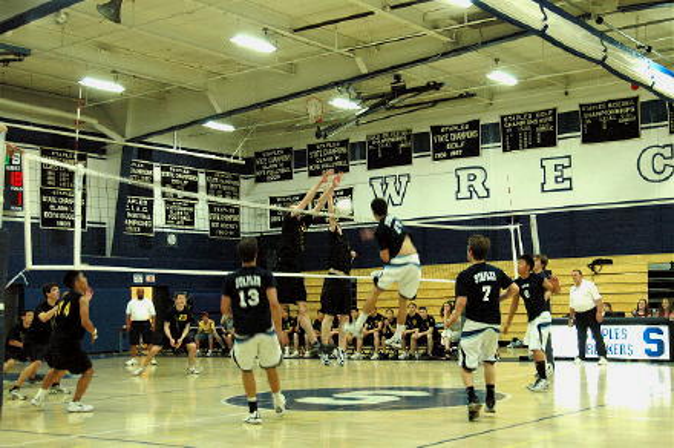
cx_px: 337
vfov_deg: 25.7
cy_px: 224
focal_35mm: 52
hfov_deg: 37.9
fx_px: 981
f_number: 5.6
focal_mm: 35
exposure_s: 1/60
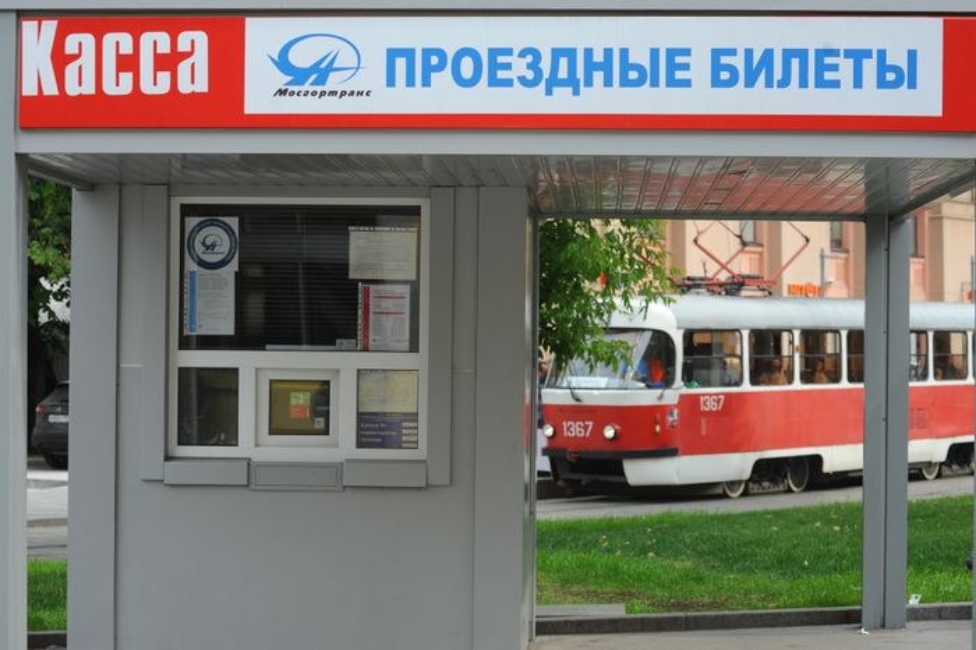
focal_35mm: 86
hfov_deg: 23.7
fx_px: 2330
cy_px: 325
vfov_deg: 15.9
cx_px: 488
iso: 800
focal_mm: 86
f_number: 7.1
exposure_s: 1/800
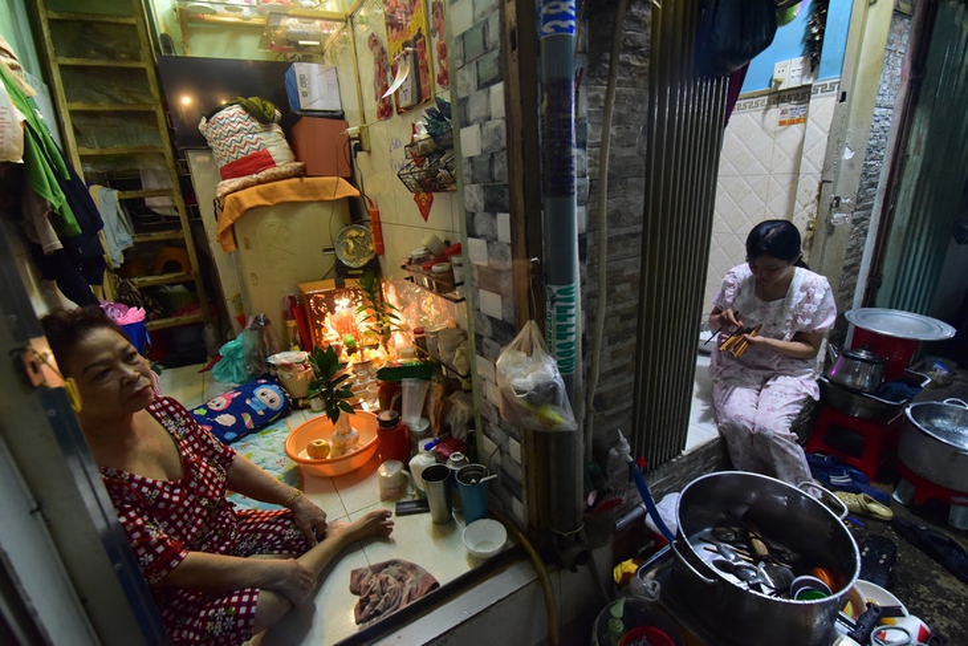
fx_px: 430
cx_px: 484
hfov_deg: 96.7
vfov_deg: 73.8
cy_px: 323
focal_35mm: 16
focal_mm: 16
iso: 4000
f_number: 4
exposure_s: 1/160
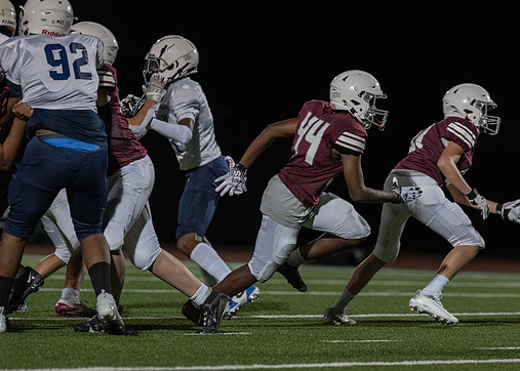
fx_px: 4725
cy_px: 168
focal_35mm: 320
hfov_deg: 6.3
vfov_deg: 4.5
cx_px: 357
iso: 2500
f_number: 2.8
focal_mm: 200
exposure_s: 1/1000
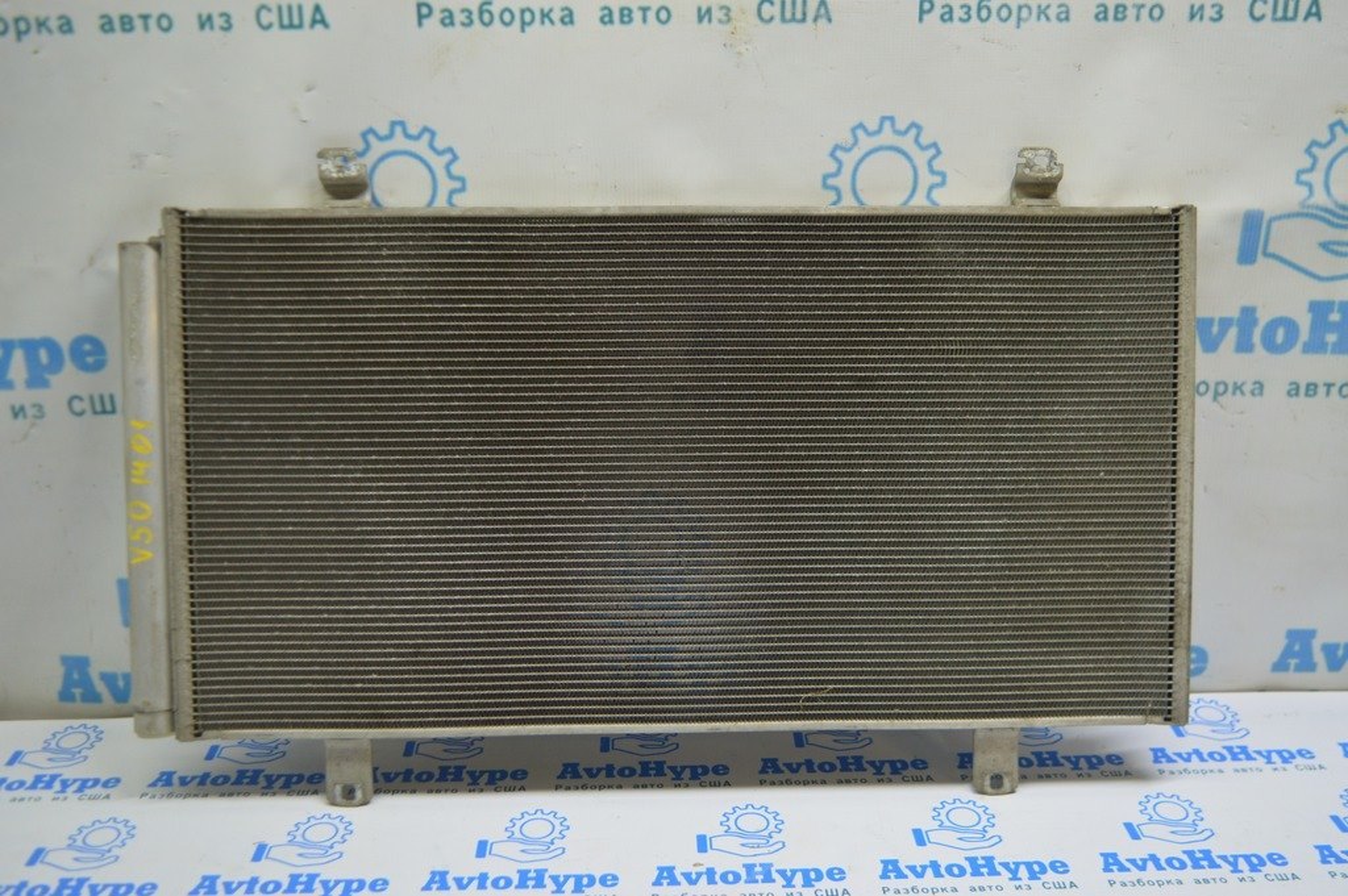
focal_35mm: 34
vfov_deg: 38.3
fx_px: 1291
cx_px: 674
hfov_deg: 55.1
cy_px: 448
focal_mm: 23
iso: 400
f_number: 3.8
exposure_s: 1/50
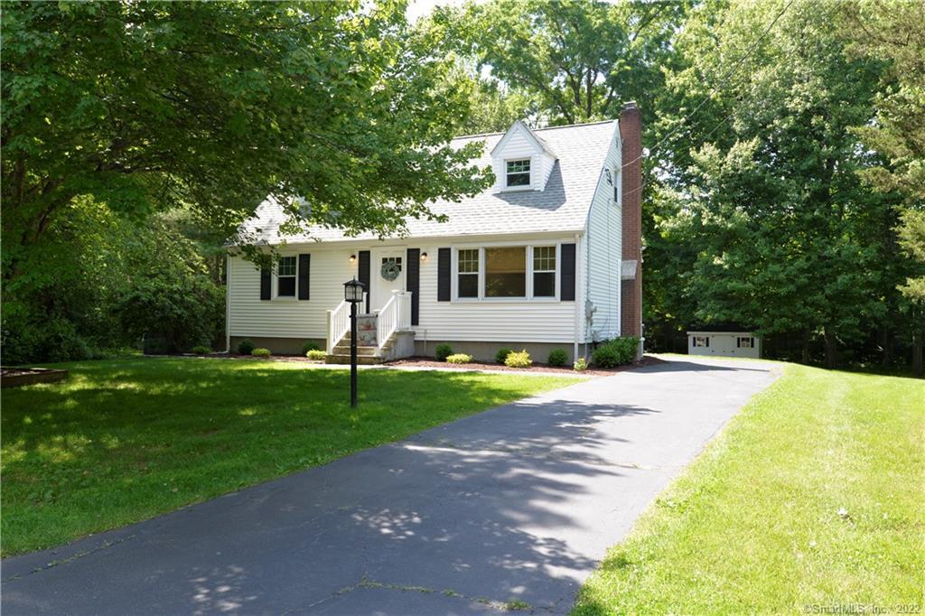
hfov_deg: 63.7
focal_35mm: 29
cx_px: 462
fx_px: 745
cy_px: 308
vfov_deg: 44.9
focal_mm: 29
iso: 400
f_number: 9
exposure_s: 1/125
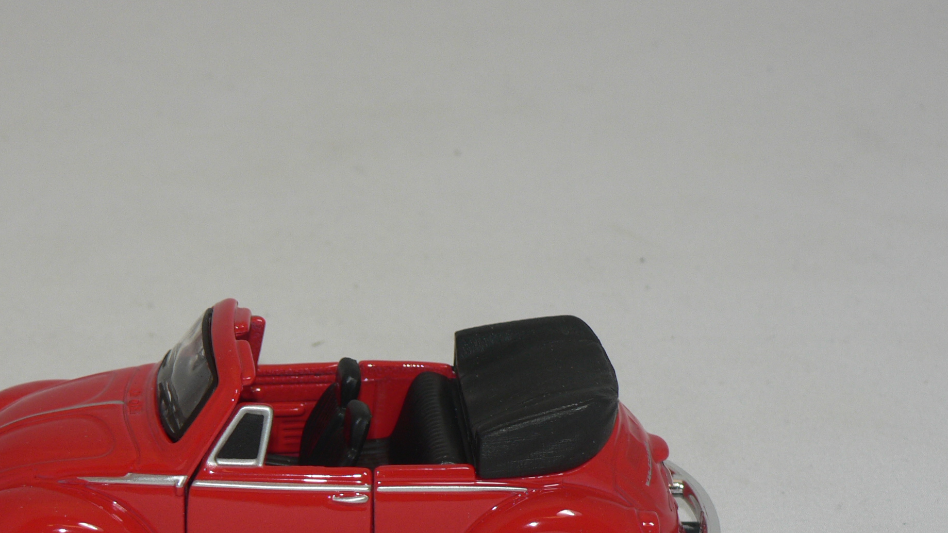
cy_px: 472
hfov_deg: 15.9
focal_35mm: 135
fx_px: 3393
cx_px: 315
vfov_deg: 8.9
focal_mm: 14.9
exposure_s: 1/60
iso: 80
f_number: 3.2
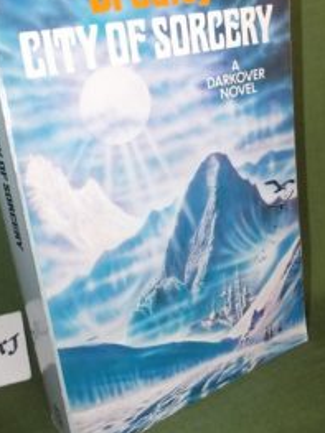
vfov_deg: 47.7
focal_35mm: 39
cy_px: 185
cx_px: 138
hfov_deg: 36.7
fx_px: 489
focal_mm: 4
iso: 200
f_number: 2.7
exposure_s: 1/25
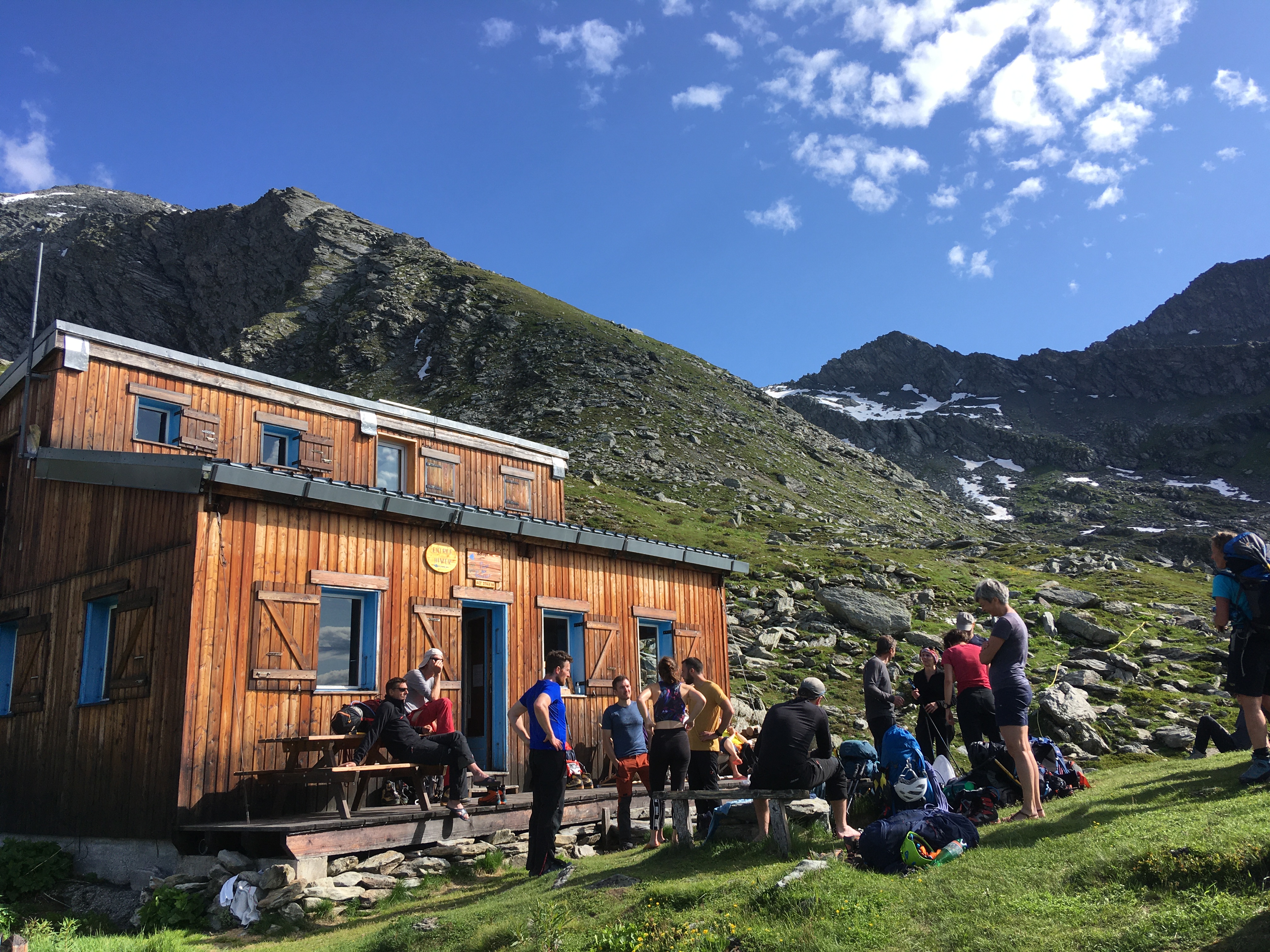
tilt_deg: +12.9
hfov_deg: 61.7
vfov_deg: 48.2
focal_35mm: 29
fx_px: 1064
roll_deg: +1.6
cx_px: 635
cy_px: 476
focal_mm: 4.15
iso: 25
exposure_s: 1/1083
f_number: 2.2
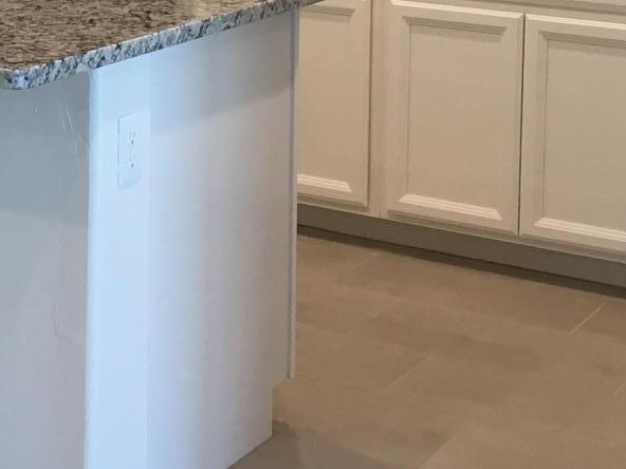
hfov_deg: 19.5
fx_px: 1772
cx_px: 16
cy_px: -147
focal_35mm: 98
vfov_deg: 14.4
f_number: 2.2
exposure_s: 1/30
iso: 64
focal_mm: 4.15
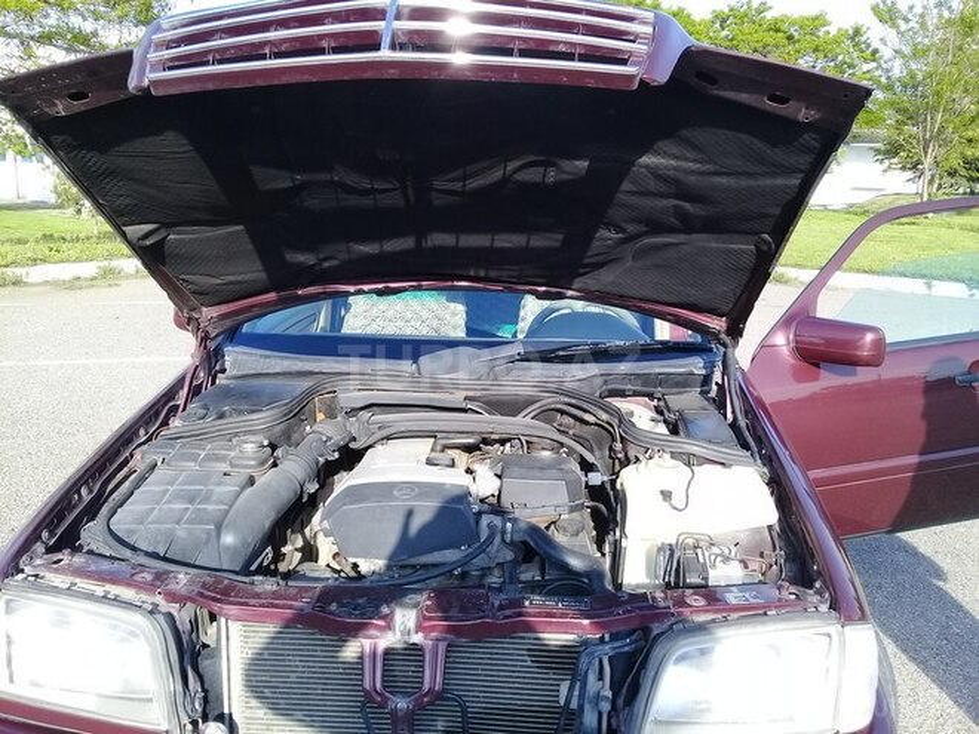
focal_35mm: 31
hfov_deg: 58.4
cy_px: 367
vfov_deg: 45.4
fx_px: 877
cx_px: 490
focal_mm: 3.3
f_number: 2.2
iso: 50
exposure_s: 1/344
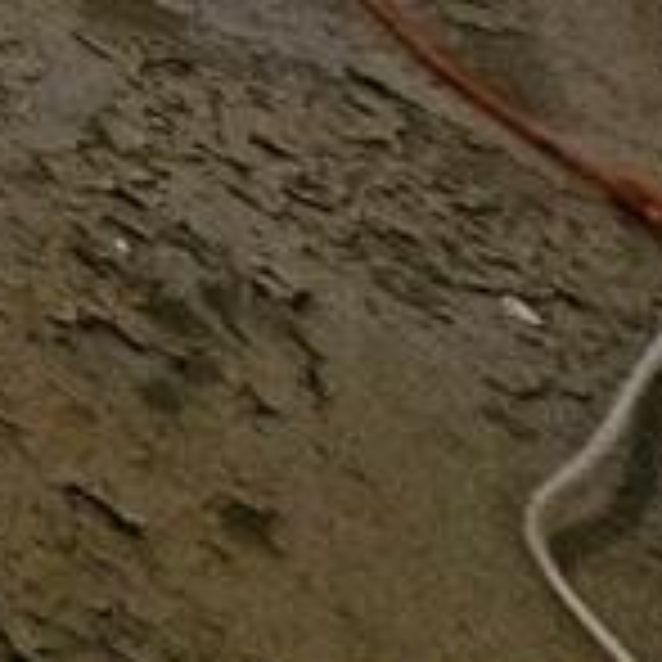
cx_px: -1617
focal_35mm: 80
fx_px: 1731
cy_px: -937
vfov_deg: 14.3
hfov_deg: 9.7
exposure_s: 1/24
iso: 640
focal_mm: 2.2
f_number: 2.2
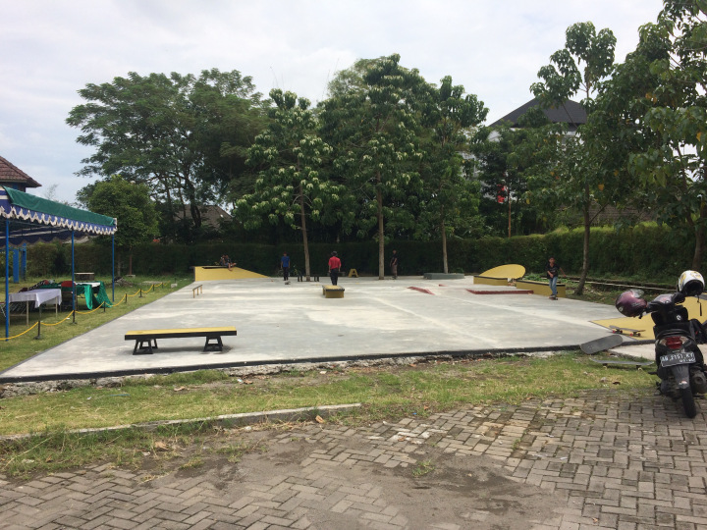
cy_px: 265
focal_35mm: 29
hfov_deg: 61.7
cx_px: 354
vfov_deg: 48.2
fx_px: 592
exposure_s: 1/2415
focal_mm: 4.15
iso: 32
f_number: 2.2
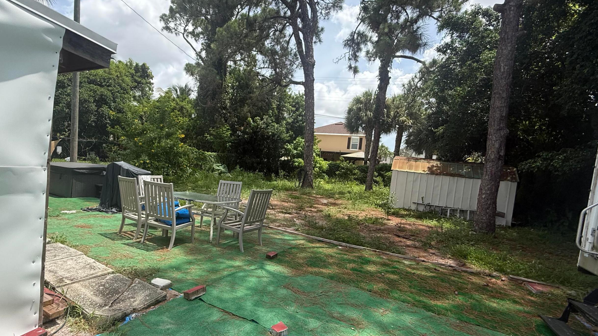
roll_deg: -1.6
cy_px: 176
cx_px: 271
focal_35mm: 18
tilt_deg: -4.4
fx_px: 285
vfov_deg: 61.0
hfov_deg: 92.4
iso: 64
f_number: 2.2
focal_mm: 2.22
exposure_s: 1/1285
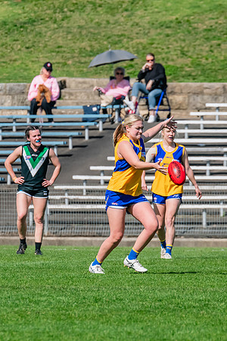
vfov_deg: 2.8
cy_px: 189
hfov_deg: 1.9
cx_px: 137
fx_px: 6905
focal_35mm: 730
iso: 800
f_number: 11
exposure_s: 1/1600
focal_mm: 420
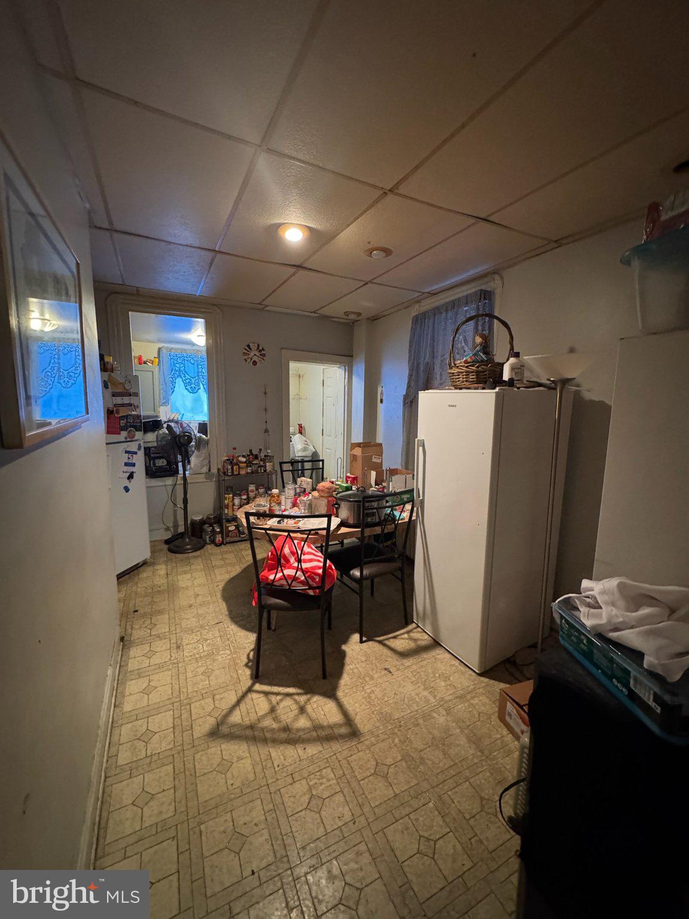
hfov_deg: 85.7
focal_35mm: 14
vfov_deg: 102.1
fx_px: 372
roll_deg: -0.3
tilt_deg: -9.1
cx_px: 344
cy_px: 460
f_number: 2.2
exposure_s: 1/40
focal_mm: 2.22
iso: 1250
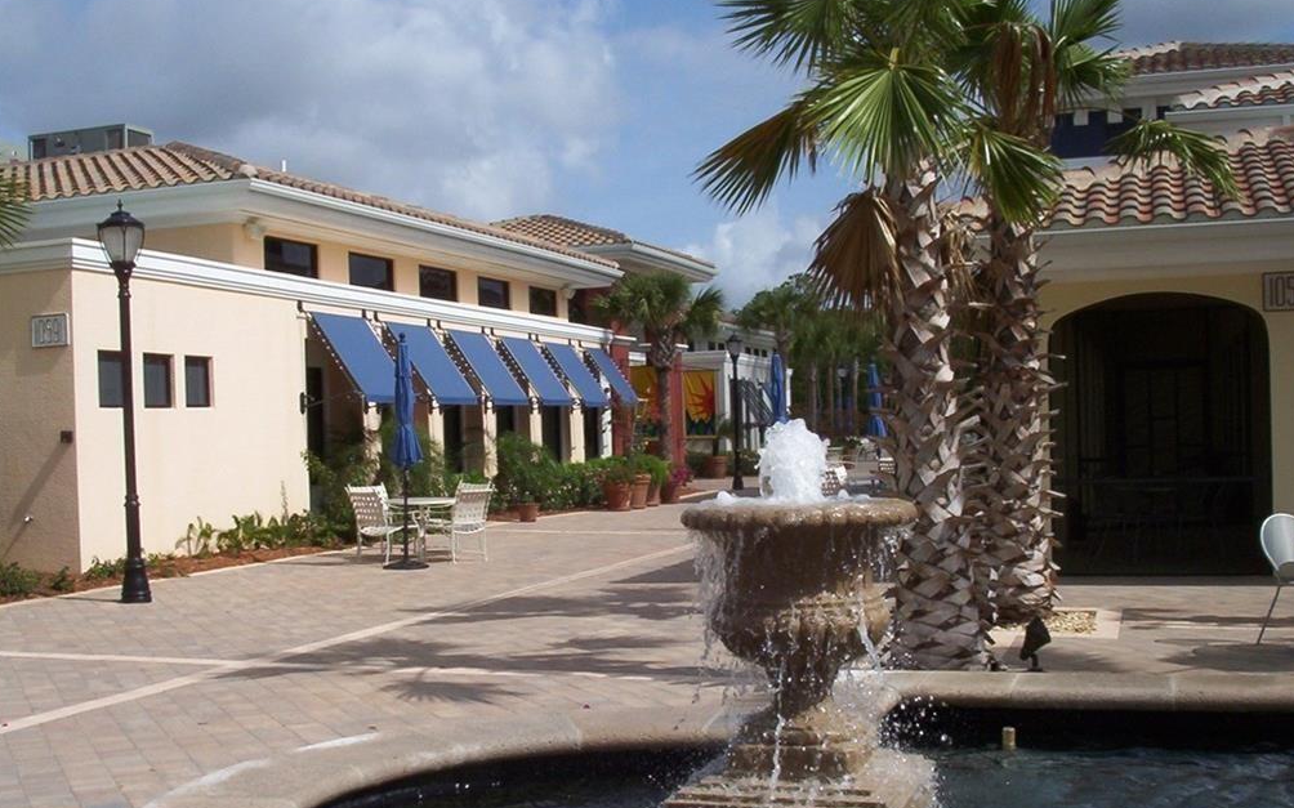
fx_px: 1481
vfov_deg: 30.5
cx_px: 646
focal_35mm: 42
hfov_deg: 47.2
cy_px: 455
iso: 100
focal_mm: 6
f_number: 8
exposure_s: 1/407
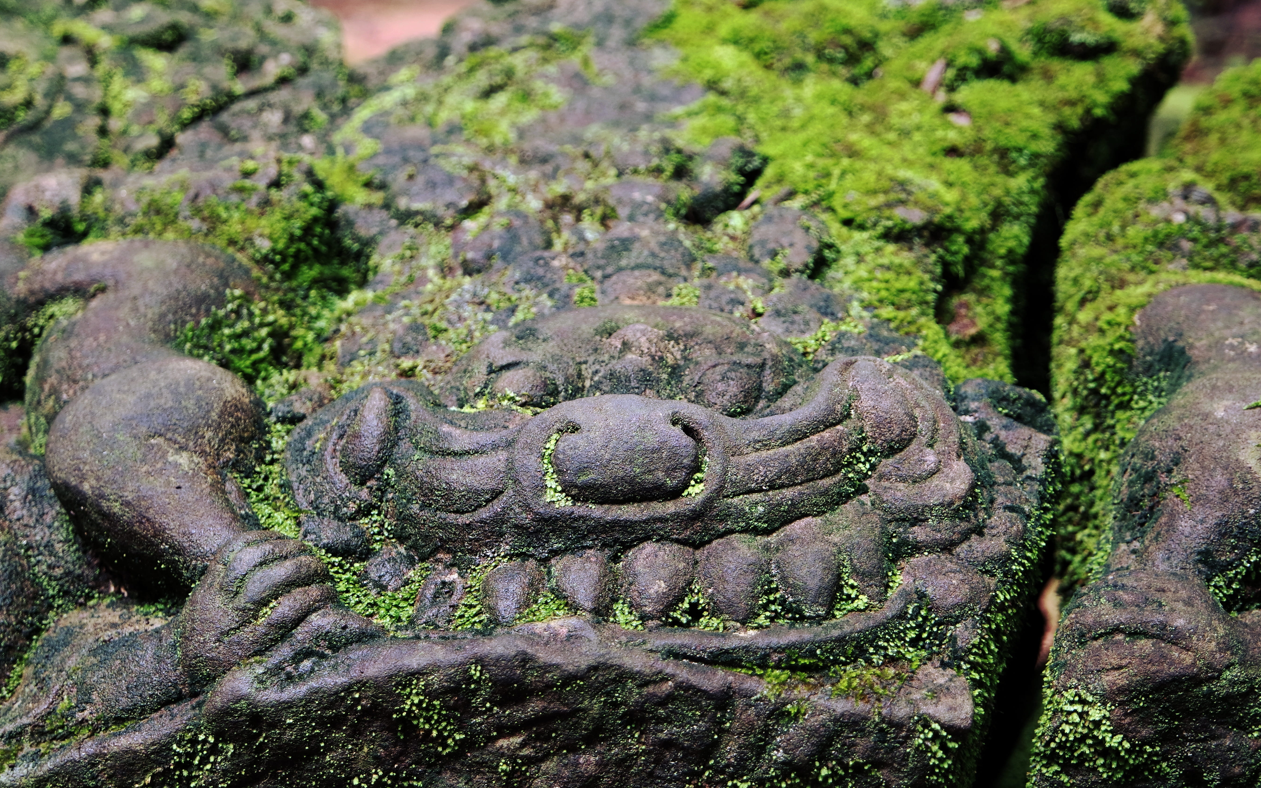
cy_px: 369
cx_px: 623
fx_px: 2131
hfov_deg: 33.0
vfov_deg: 21.0
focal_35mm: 62
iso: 400
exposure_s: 1/60
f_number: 5
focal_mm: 39
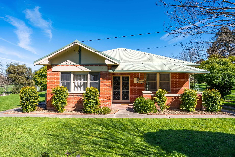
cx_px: 118
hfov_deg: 86.9
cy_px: 78
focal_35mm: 19
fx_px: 124
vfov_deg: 64.6
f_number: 7.1
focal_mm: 19
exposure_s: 1/1000
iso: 320
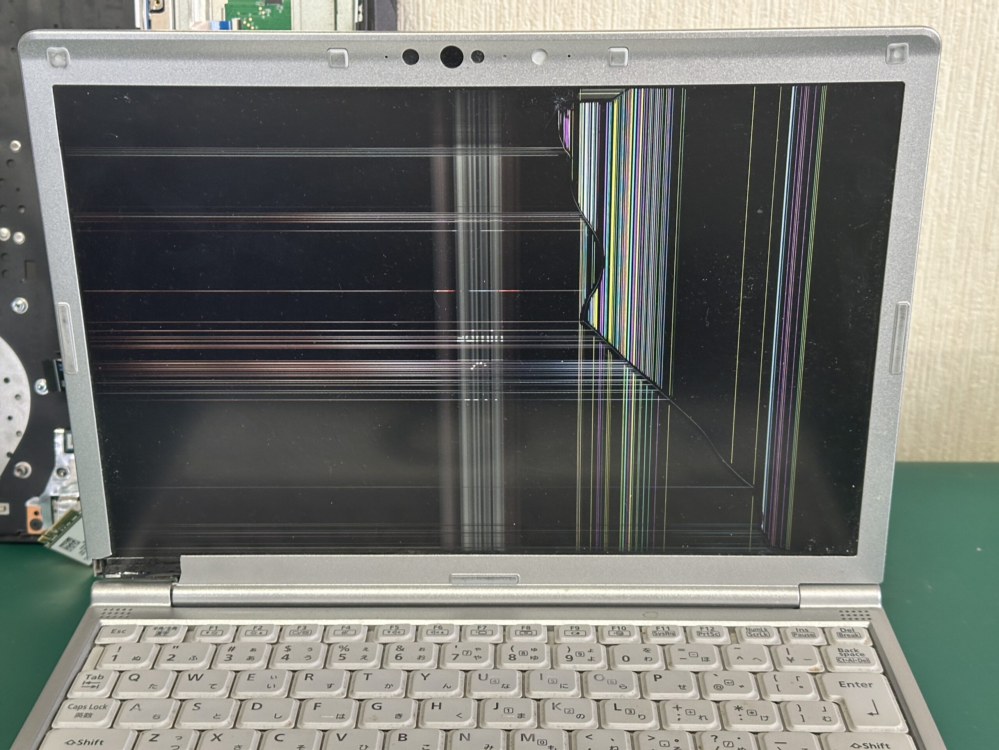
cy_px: 375
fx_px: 1385
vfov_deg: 30.3
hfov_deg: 39.7
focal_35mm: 48
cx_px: 500
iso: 320
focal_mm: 6.86
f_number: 1.78
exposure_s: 1/33
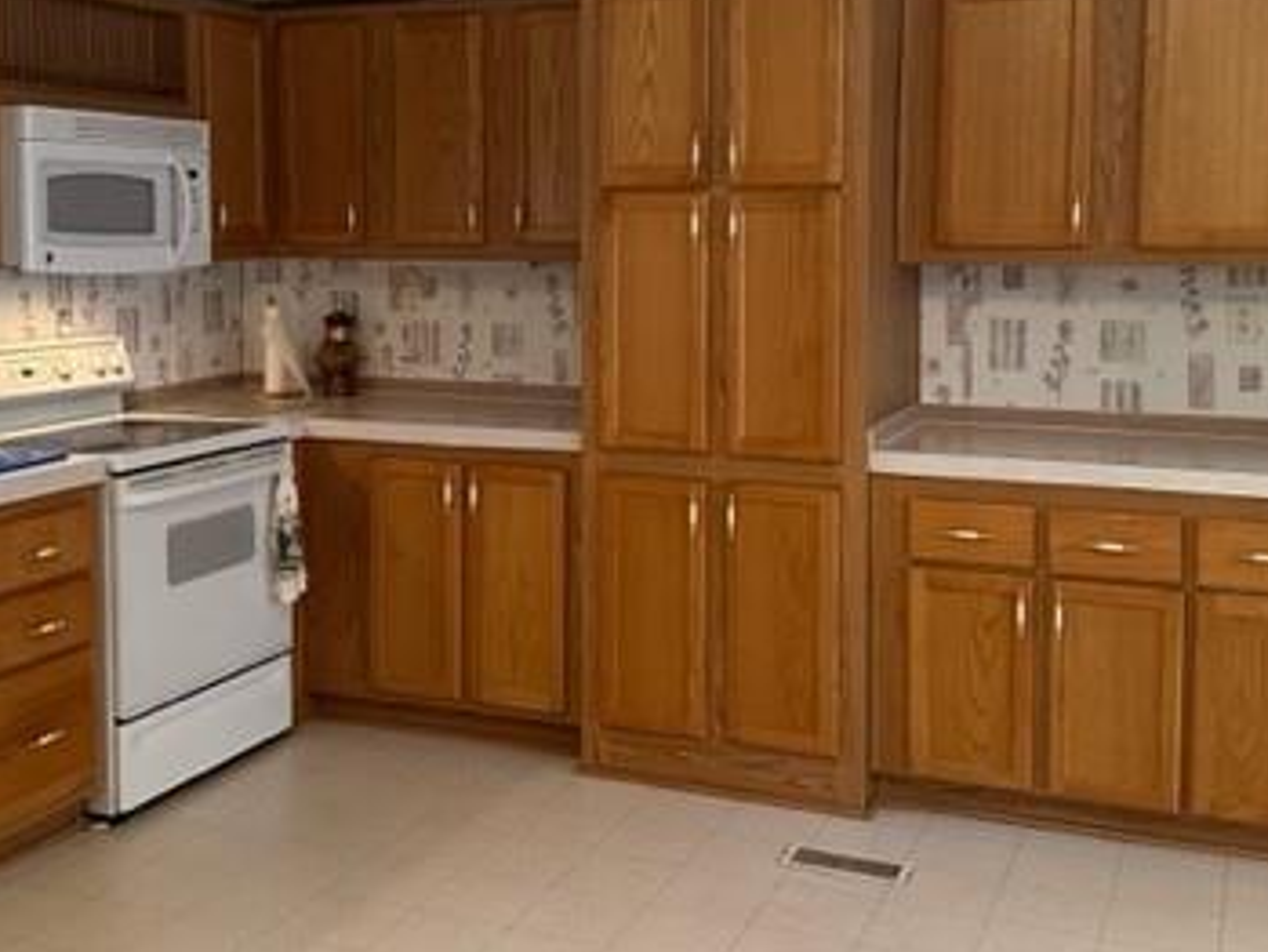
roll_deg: -0.6
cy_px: 320
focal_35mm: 44
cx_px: 570
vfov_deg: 32.6
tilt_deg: -4.6
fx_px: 1612
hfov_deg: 42.9
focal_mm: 6.86
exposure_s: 1/60
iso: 400
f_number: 1.78
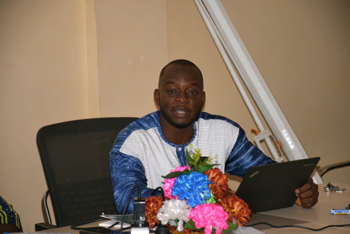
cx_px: 175
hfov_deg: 13.7
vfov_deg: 9.1
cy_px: 117
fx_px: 1458
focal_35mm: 150
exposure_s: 1/60.2
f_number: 5.6
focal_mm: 100
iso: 200
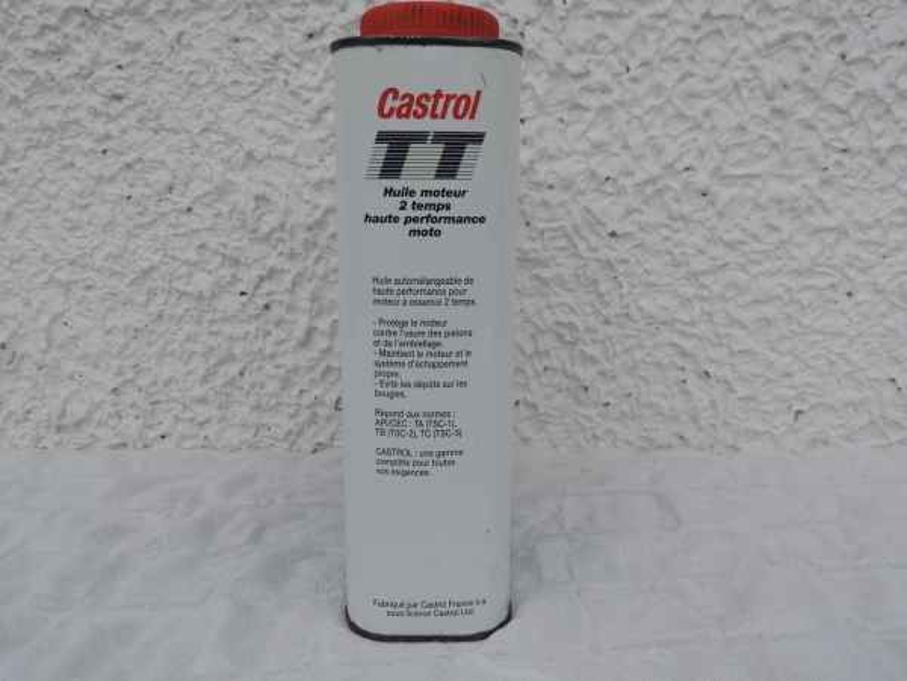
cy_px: 340
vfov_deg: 49.7
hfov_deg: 63.4
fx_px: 734
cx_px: 454
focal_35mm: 28
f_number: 3.1
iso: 80
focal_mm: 4.9
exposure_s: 1/500
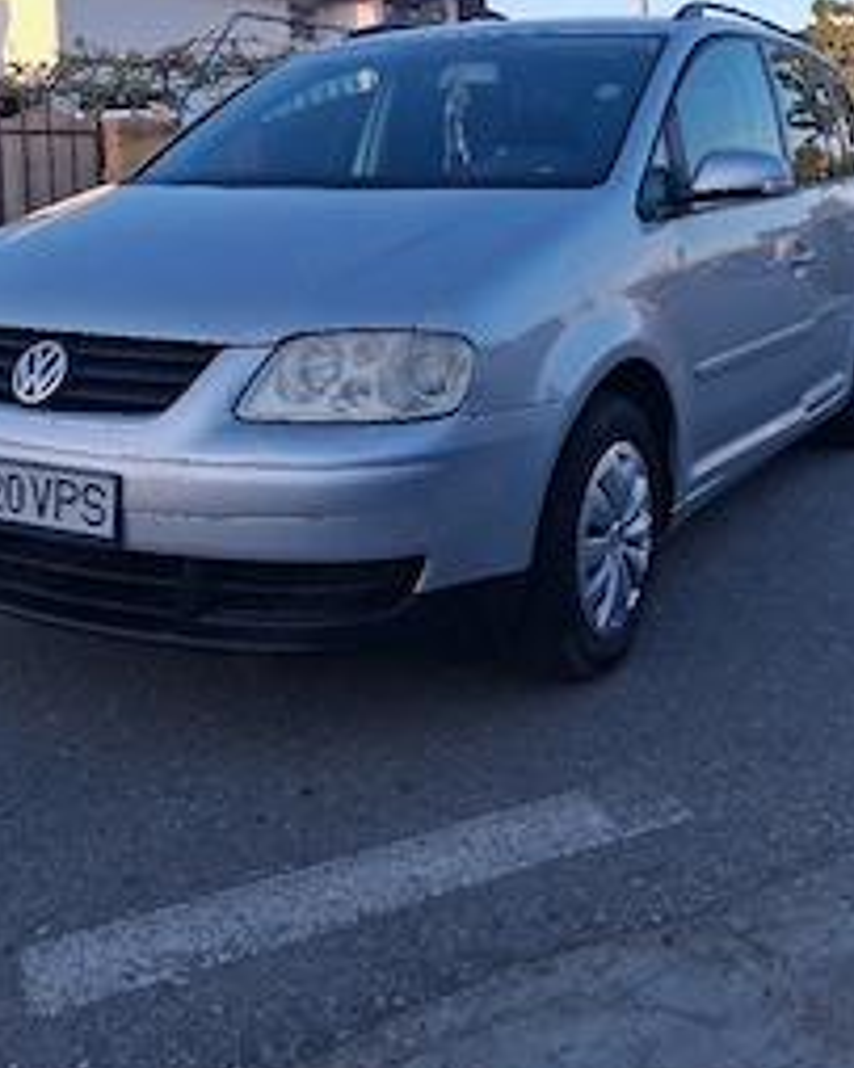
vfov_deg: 44.5
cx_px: 450
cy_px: 290
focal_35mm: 40
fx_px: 1265
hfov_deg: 37.3
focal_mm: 3.98
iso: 25
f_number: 1.8
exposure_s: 1/120
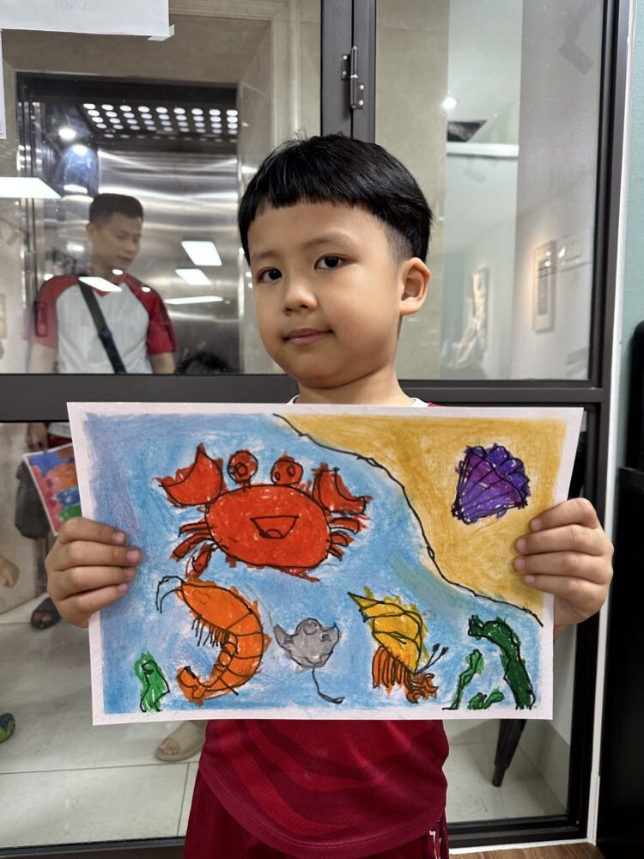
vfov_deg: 71.6
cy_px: 430
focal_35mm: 24
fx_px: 595
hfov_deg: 56.8
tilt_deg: -4.1
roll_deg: -2.1
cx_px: 322
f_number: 1.78
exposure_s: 1/50
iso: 160
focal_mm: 6.86
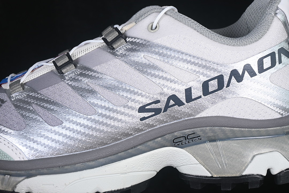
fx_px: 602
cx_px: 144
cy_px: 96
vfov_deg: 18.2
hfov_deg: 27.0
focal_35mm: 75
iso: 160
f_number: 7.1
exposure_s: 1/80
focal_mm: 50
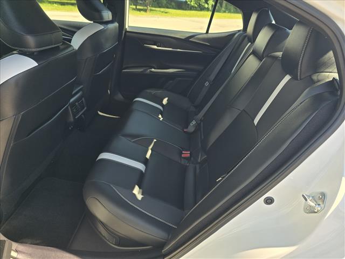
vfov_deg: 58.9
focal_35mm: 23
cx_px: 172
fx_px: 229
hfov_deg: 73.9
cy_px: 130
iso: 12
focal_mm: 6.3
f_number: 1.7
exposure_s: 1/94.3
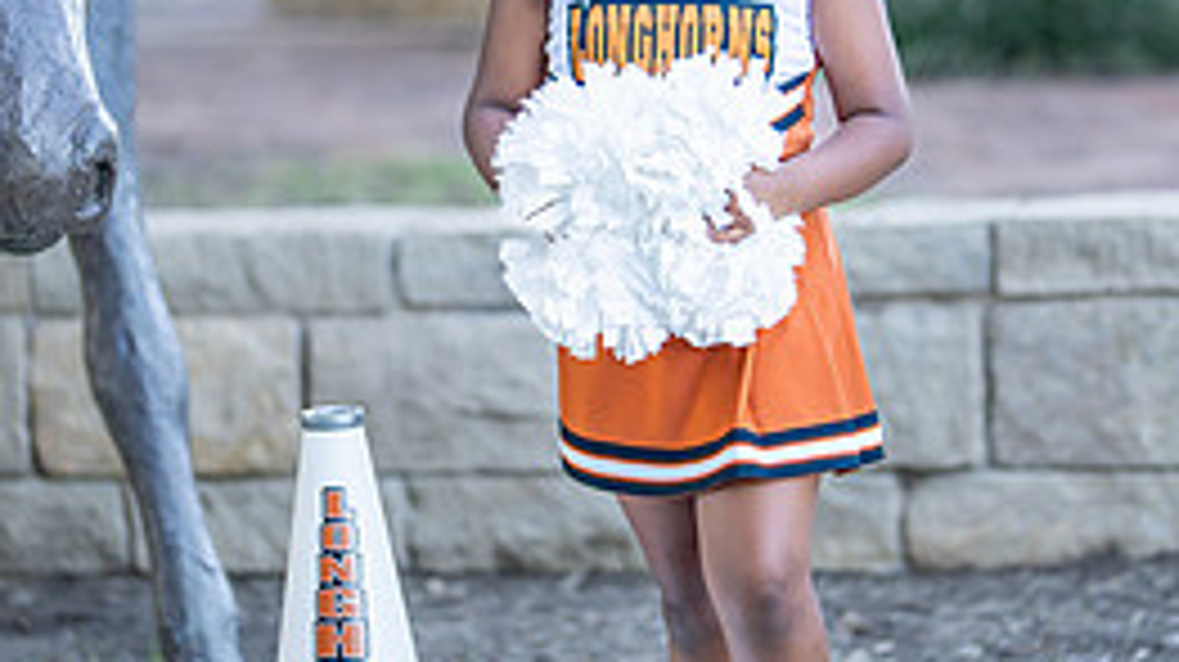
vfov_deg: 8.7
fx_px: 4343
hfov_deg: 15.5
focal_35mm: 139
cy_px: 135
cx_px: 679
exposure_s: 1/1000
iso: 250
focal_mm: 50
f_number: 1.2
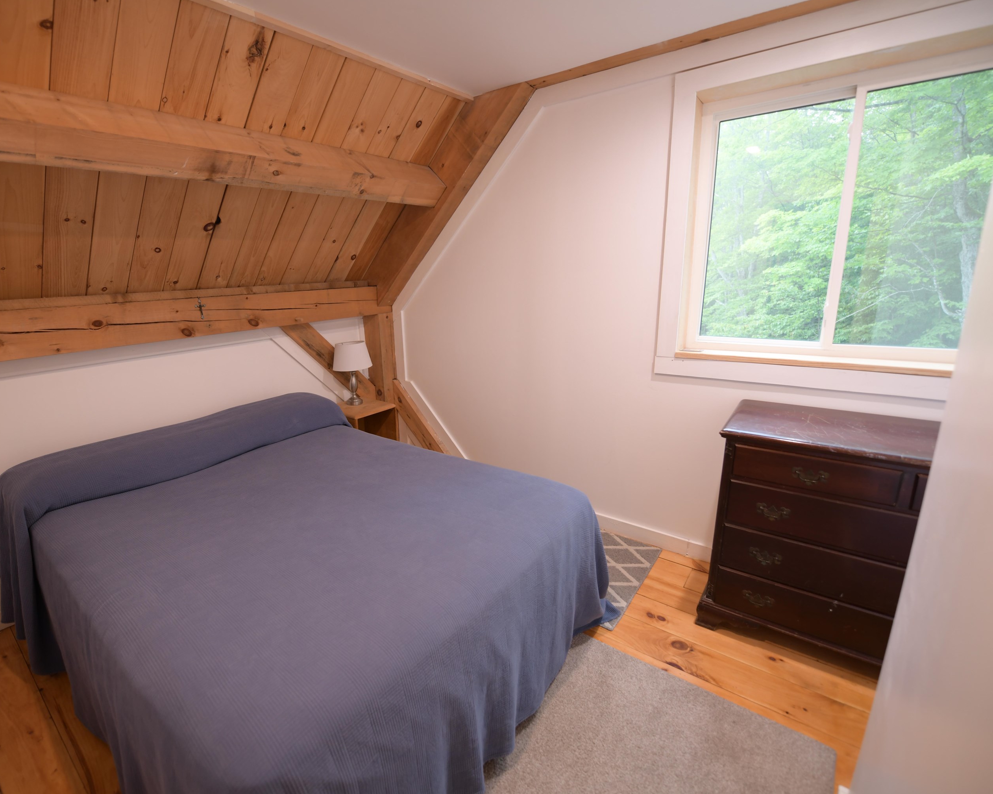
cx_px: 429
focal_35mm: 16
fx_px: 470
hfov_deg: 92.6
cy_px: 398
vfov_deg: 80.4
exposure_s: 1/25
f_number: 2.8
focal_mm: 14
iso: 400
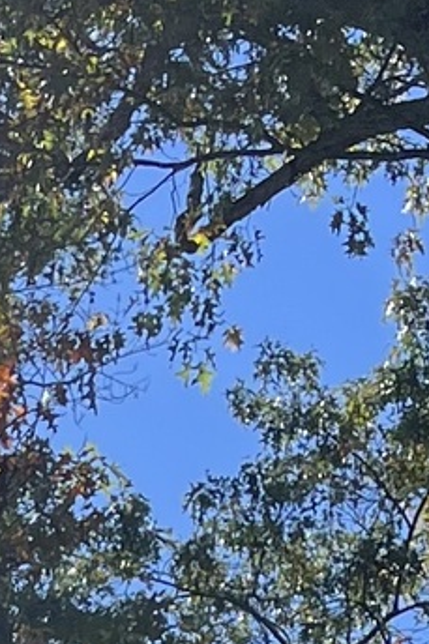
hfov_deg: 7.4
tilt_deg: +3.4
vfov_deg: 9.5
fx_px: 3238
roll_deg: +1.8
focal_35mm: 181
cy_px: 1750
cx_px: -343
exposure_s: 1/1957
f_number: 1.6
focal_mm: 5.1
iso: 50
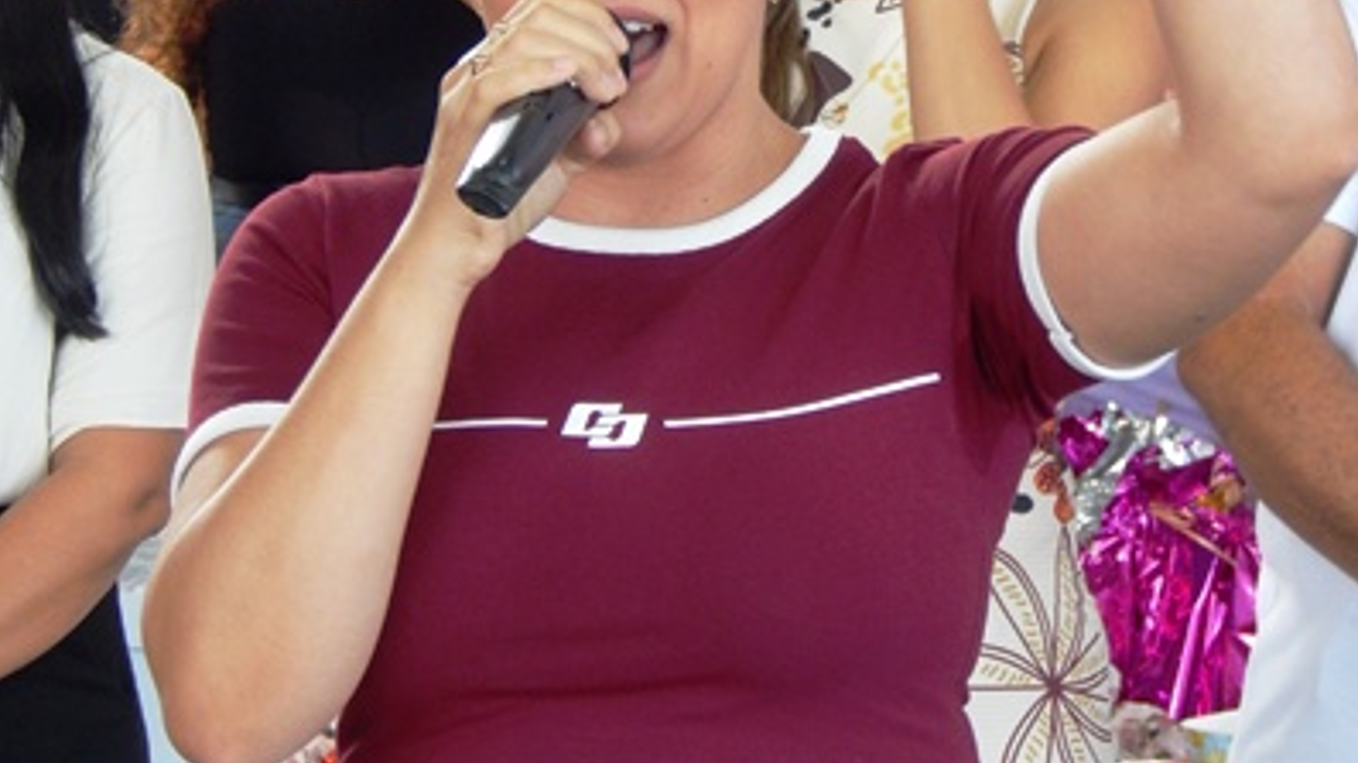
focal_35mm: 234
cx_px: 677
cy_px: 207
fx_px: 8423
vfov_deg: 5.2
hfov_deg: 9.2
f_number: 5.1
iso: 400
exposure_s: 1/80
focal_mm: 28.7
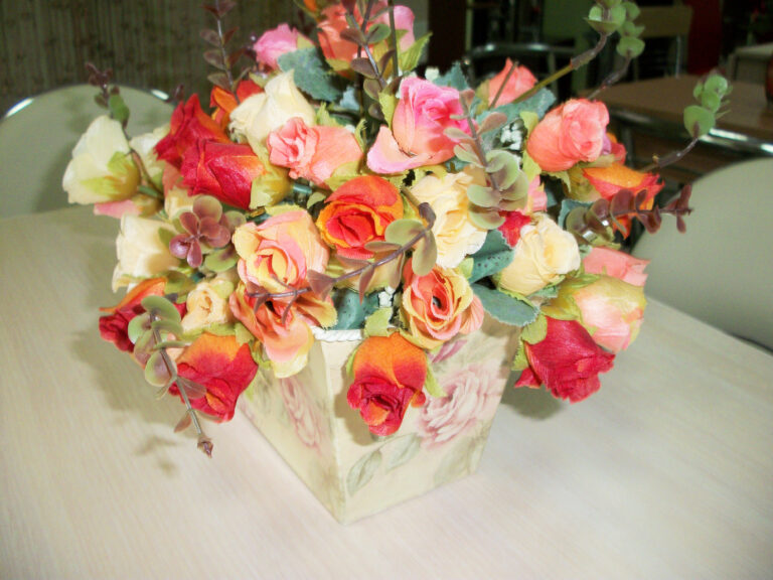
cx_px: 386
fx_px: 782
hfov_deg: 52.6
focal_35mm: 35
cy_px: 290
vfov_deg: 40.7
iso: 160
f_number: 3.1
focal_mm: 6.3
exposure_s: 1/30
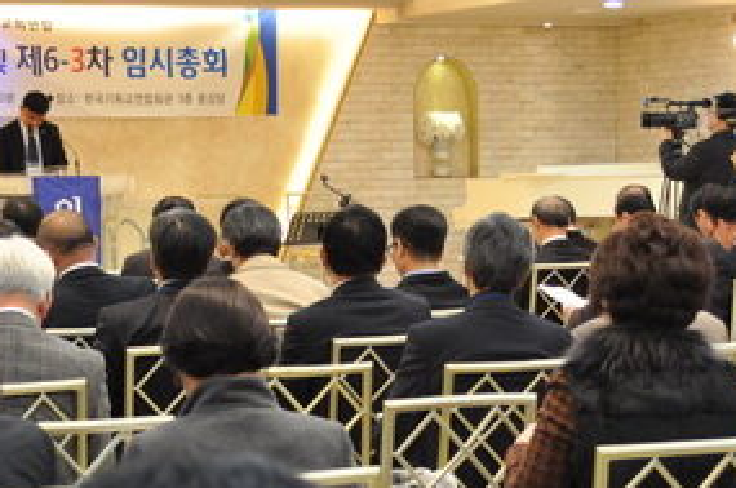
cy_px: 387
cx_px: 331
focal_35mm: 106
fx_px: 2163
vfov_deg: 12.8
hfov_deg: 19.3
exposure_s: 1/40
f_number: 4.5
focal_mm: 28
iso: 500
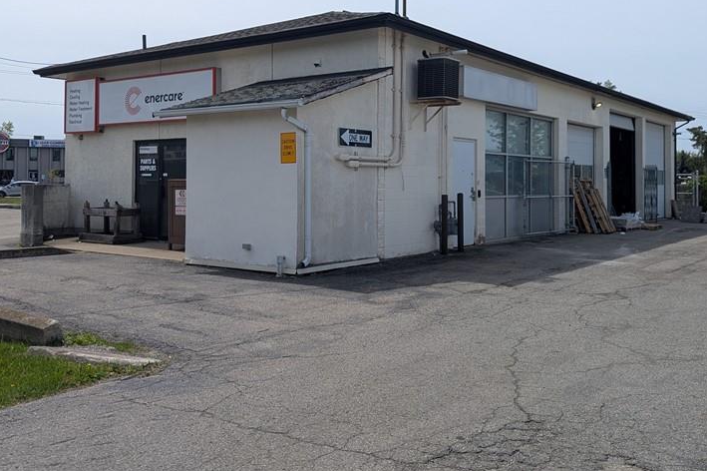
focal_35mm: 36
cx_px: 360
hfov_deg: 53.2
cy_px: 164
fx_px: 707
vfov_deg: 36.5
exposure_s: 1/2899
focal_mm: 6.81
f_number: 1.85
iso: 47
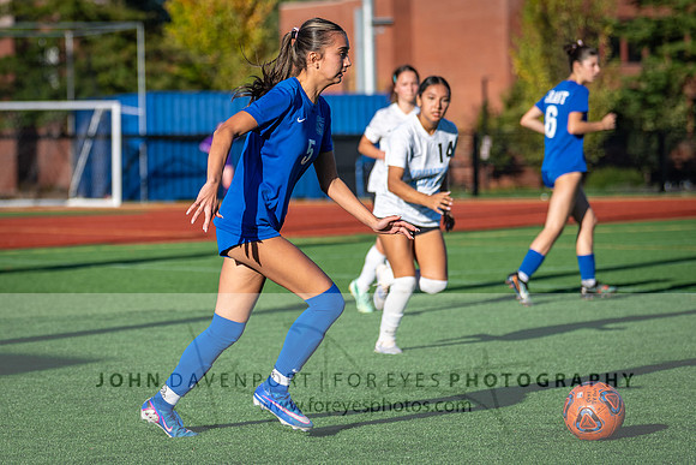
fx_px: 3499
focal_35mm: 181
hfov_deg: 11.3
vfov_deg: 7.6
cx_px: 79
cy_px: 201
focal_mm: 102
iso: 160
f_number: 2.8
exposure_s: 1/2000
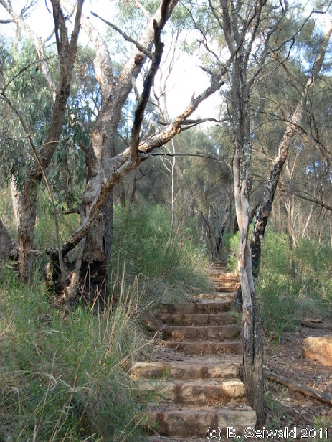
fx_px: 486
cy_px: 221
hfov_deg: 37.7
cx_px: 166
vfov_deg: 49.0
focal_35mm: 38
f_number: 2.9
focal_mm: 6.3
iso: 79
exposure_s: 1/45.2
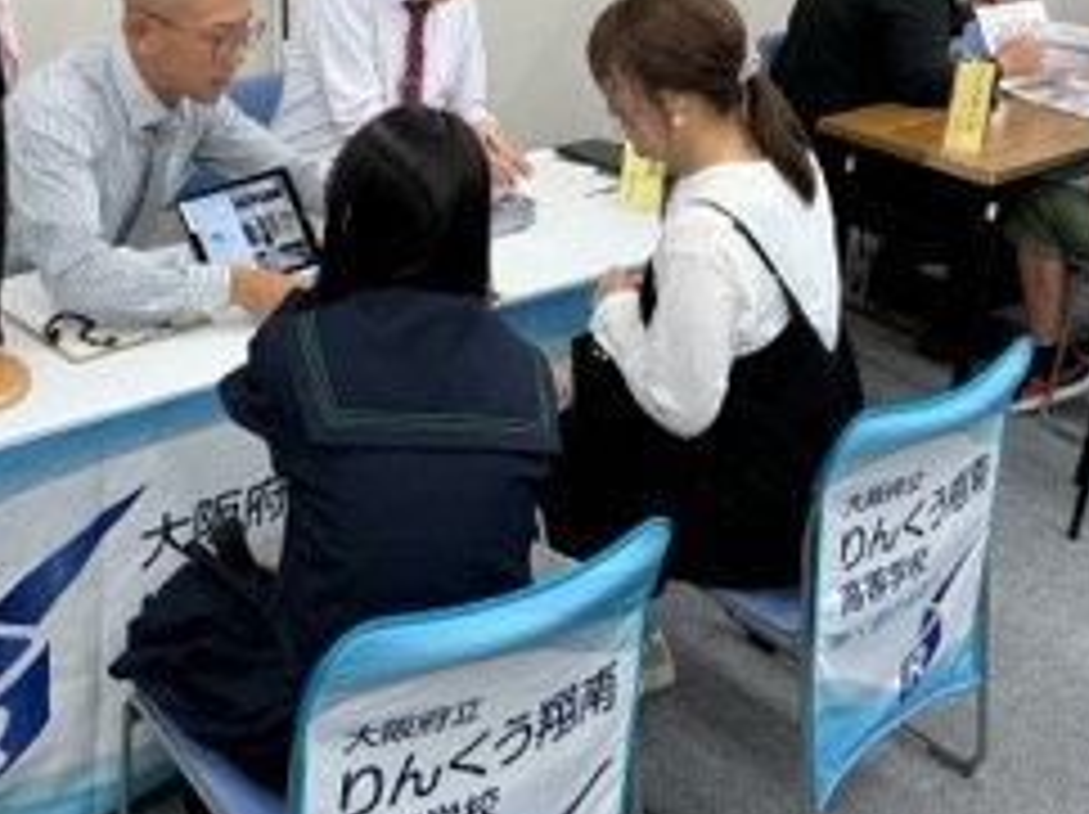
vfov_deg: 29.7
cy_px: 193
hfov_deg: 39.6
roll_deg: -3.4
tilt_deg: -19.2
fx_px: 1509
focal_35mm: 48
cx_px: 464
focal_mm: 3
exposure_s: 1/60
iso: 64
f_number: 1.8
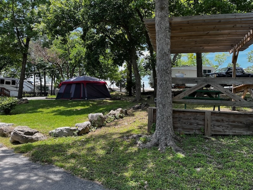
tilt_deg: +2.8
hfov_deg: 67.3
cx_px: 126
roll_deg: -1.8
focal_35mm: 26
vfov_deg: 53.1
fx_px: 190
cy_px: 95
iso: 50
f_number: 1.6
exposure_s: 1/657
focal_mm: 5.1
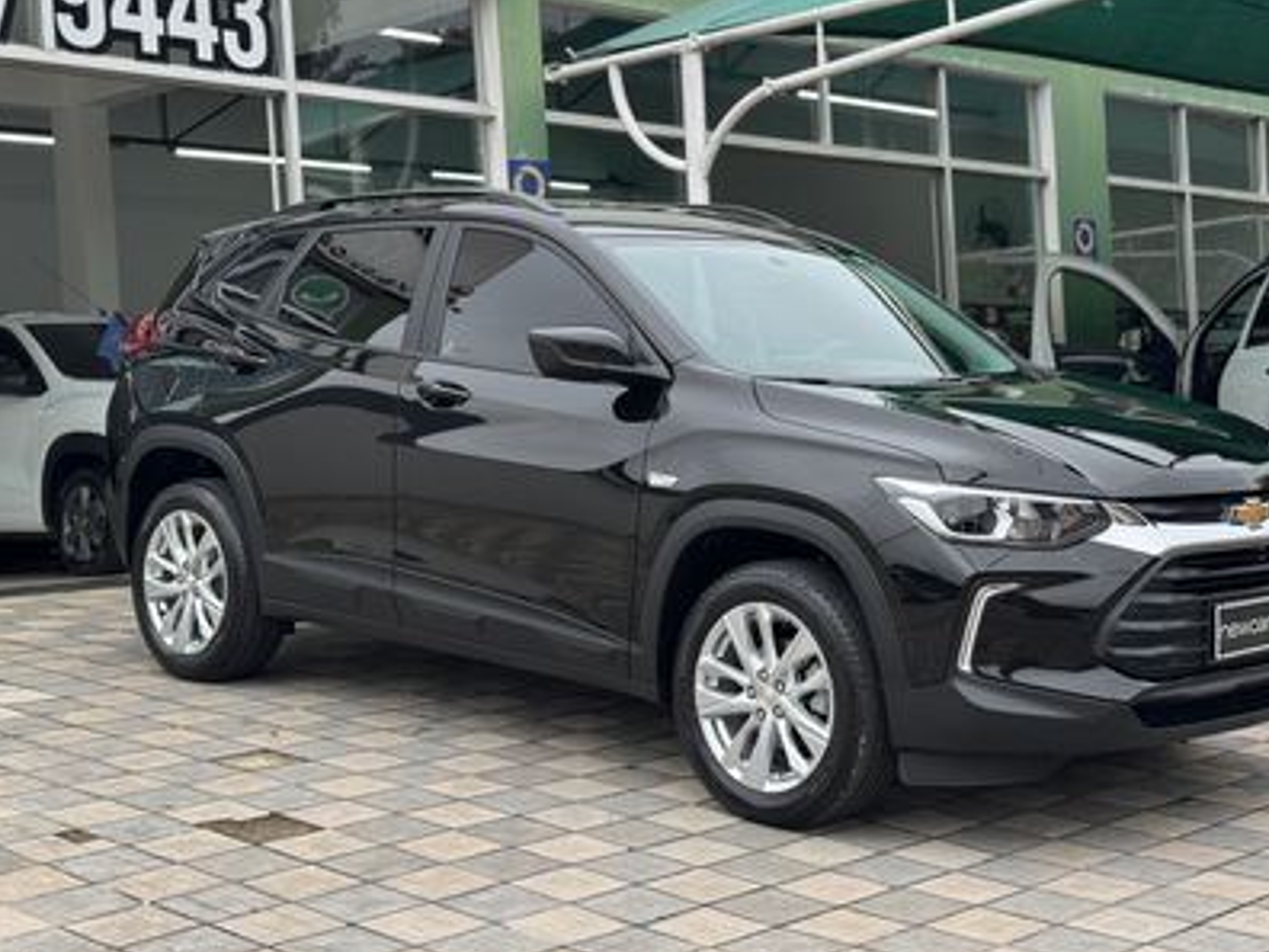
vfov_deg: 25.7
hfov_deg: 33.7
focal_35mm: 57
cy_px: 439
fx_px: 2090
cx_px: 740
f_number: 1.78
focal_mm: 6.76
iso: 64
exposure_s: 1/241
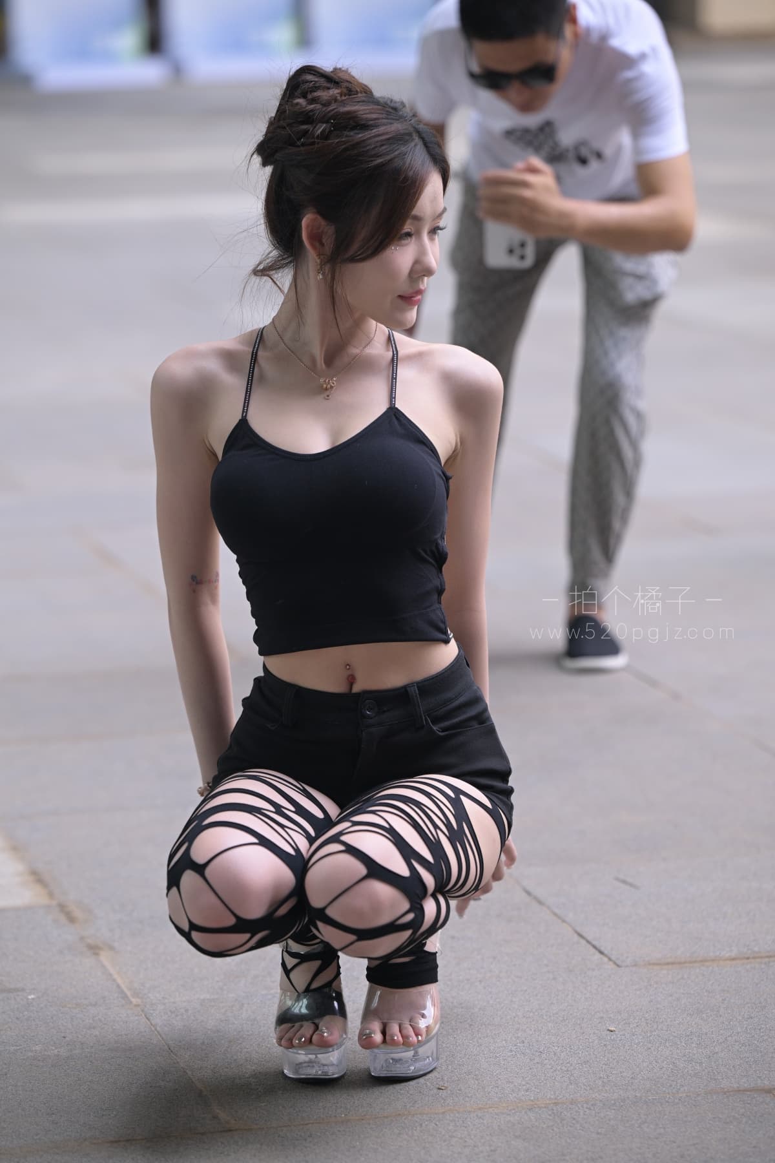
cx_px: 388
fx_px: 4843
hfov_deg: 9.1
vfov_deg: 13.7
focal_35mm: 150
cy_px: 582
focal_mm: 150
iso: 500
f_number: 4
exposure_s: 1/500
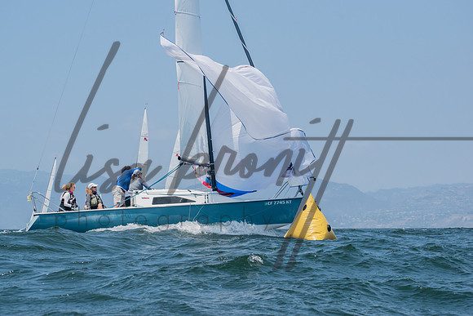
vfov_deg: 12.9
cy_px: 158
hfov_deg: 19.3
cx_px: 236
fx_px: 1394
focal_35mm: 106
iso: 400
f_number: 8
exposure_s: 1/1250
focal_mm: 70
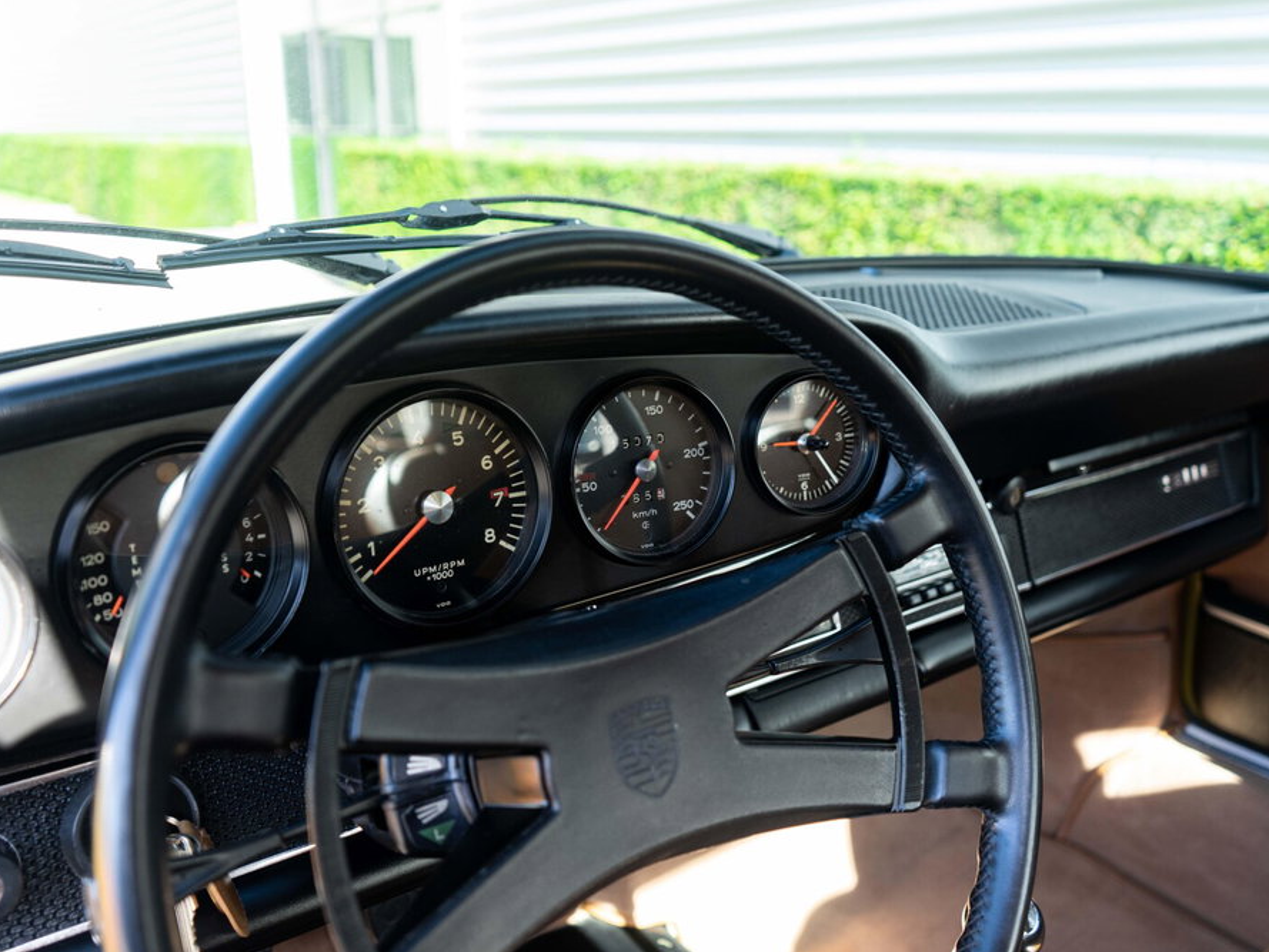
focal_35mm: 31
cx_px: 654
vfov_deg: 45.5
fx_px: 1137
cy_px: 472
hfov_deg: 58.3
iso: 125
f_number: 3.5
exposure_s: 1/30
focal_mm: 28
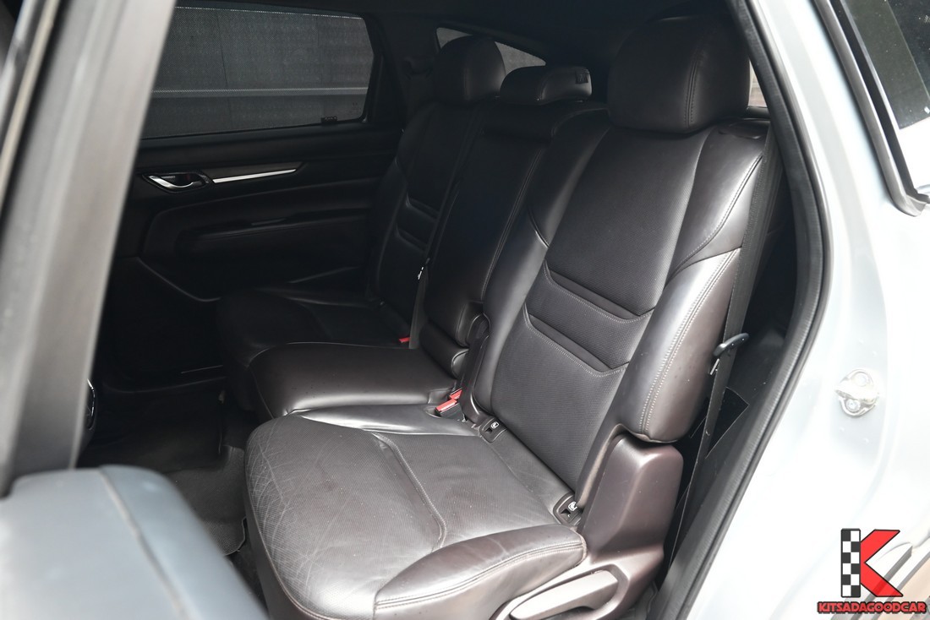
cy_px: 310
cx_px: 465
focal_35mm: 24
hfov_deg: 73.7
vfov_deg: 53.2
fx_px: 620
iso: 2200
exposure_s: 1/20
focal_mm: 24
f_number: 5.6
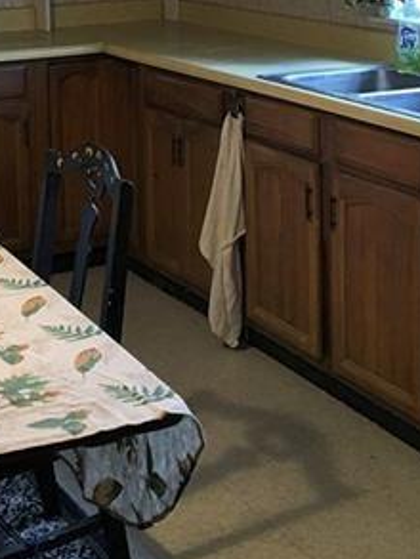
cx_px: 95
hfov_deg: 19.2
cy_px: -4
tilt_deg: -4.2
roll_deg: +1.5
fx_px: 1229
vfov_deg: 24.4
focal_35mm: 76
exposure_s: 1/15
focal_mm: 4.15
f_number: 2.2
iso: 50
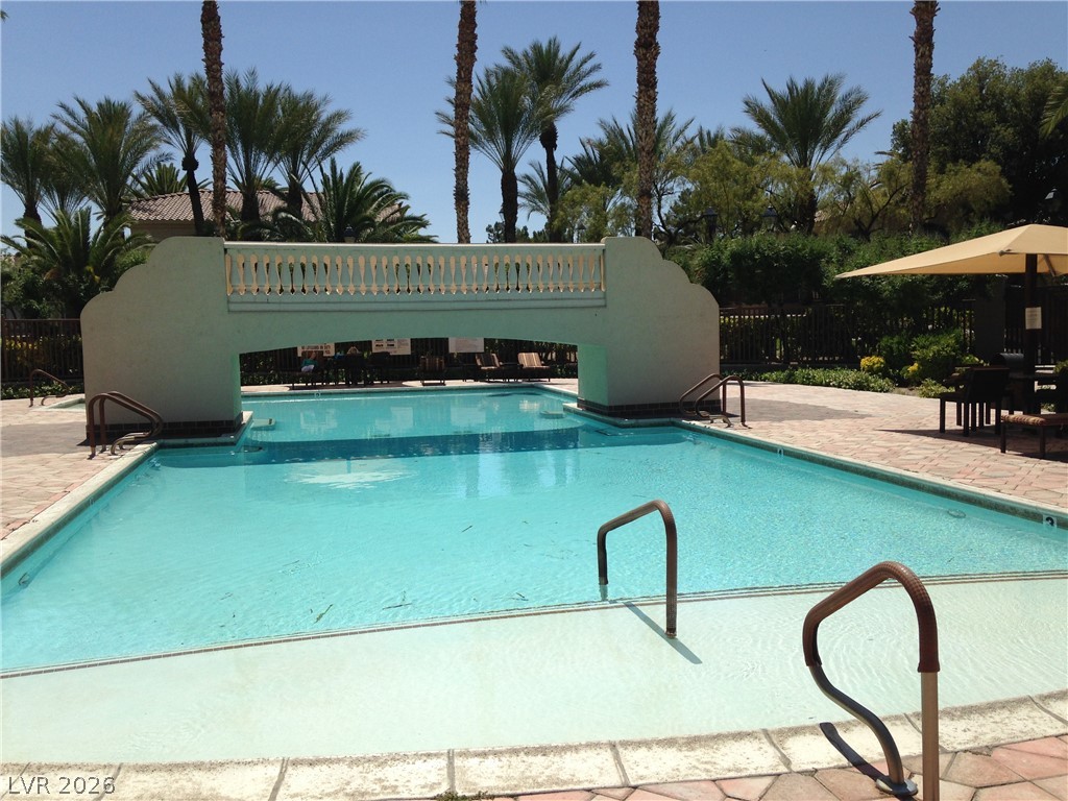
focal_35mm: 33
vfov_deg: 42.9
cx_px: 534
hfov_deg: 55.4
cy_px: 400
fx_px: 1018
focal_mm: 4.12
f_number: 2.4
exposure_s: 1/3012
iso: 50
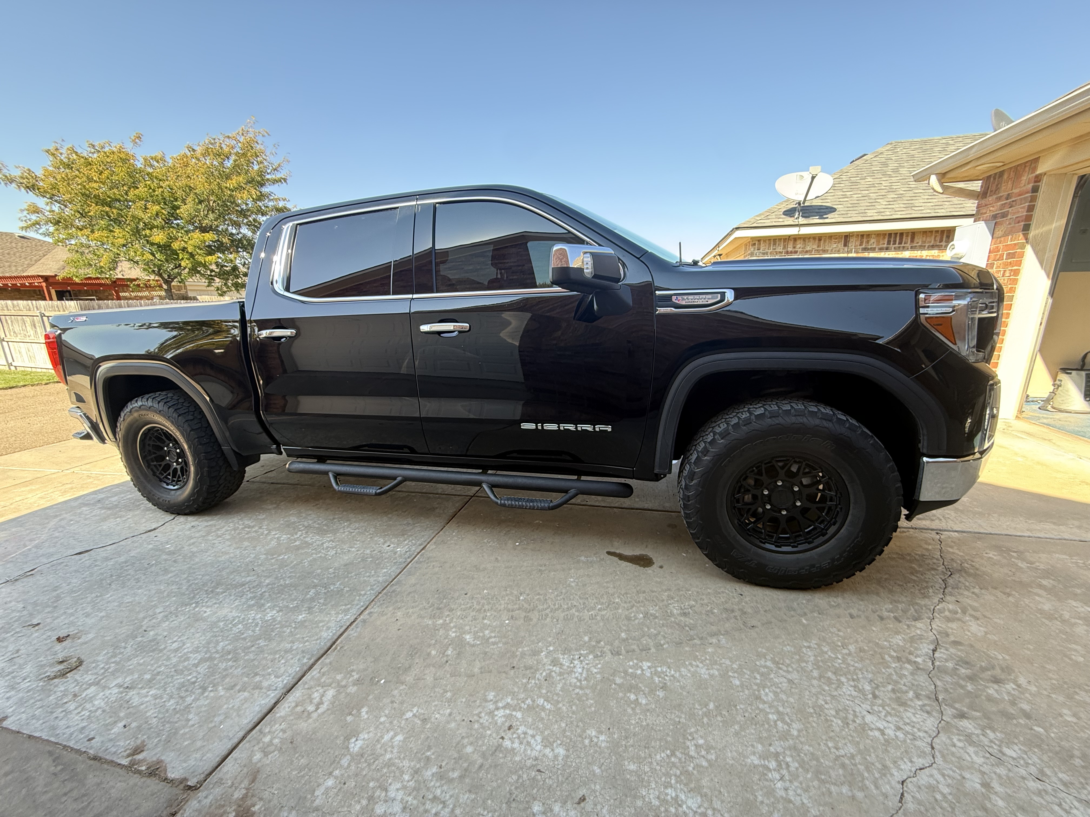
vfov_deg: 85.7
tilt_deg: -14.2
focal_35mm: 14
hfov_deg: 102.1
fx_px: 441
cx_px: 545
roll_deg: +0.7
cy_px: 408
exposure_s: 1/99
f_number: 2.2
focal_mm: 2.22
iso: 80
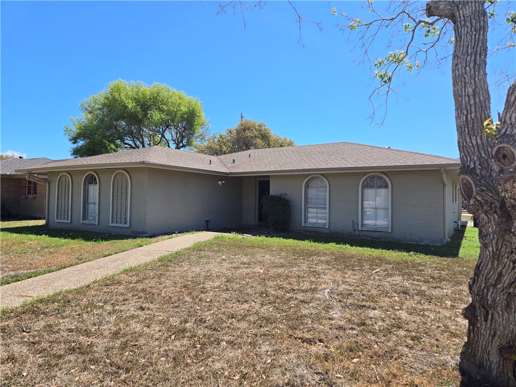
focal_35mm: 23
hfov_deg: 73.9
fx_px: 343
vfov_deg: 58.9
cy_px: 194
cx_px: 258
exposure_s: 1/1272
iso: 25
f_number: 1.8
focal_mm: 5.4
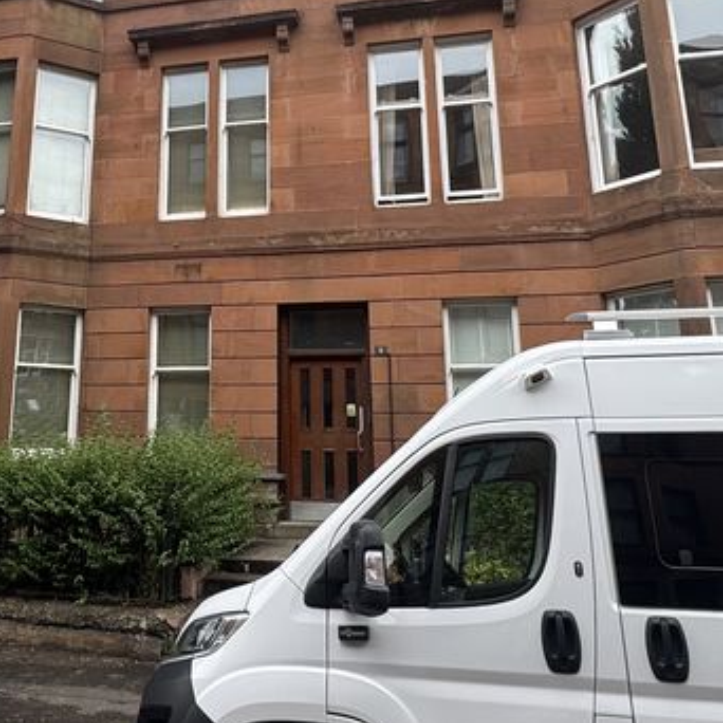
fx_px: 874
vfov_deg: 43.9
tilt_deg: +16.2
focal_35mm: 37
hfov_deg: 44.1
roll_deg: -0.3
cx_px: 222
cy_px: 211
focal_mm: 2.22
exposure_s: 1/262
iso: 40
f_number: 2.2
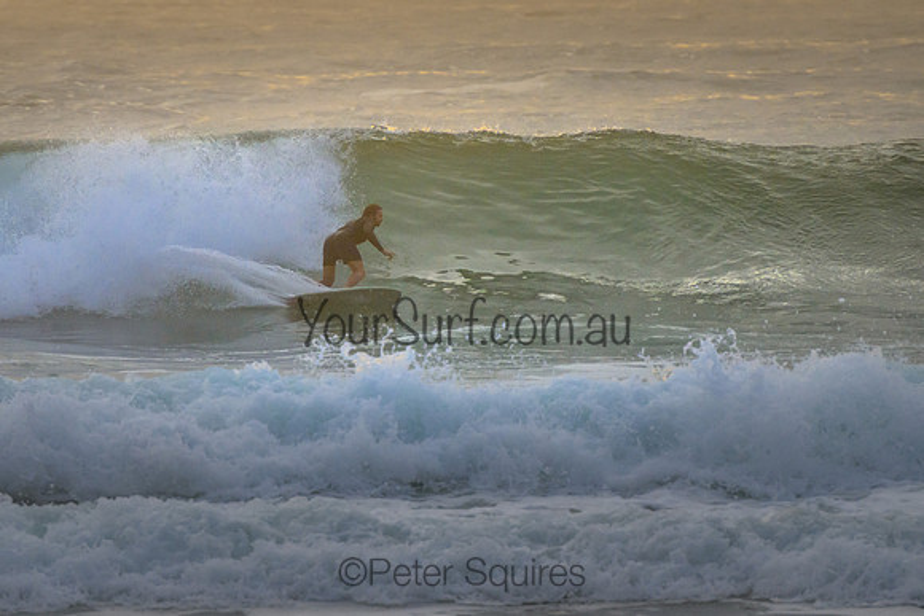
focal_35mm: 550
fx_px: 14114
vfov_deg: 2.5
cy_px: 217
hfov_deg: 3.7
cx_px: 396
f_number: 5.6
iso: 1250
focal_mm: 400
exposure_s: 1/2000
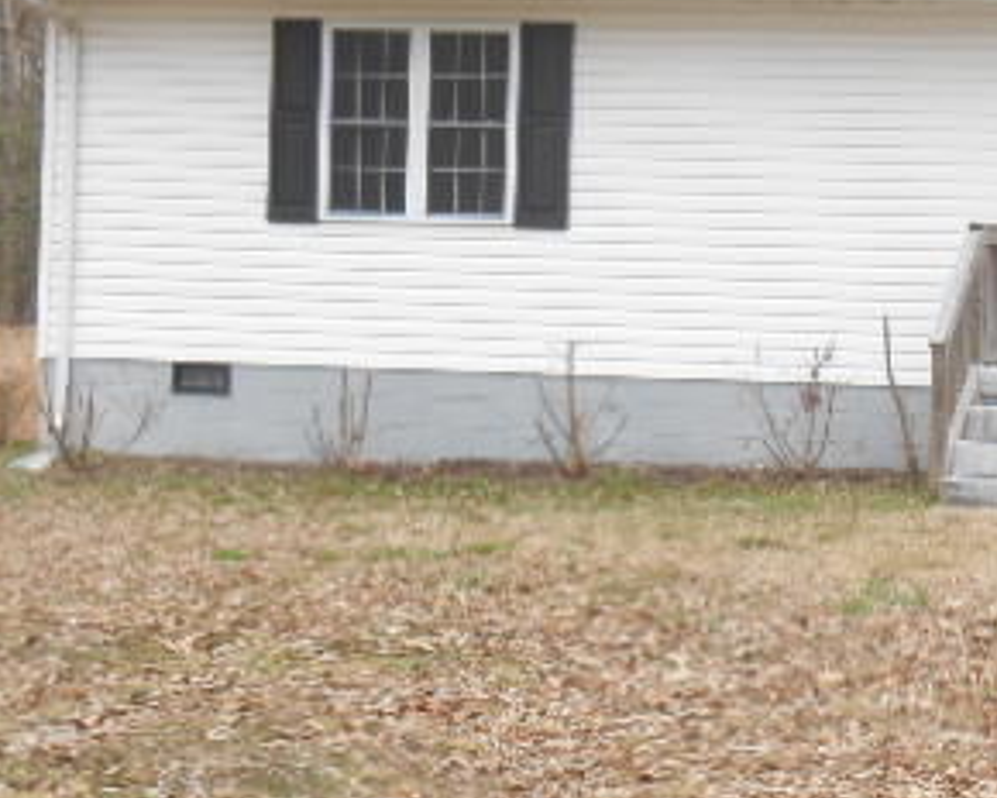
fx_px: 3364
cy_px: 275
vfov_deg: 13.5
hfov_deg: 16.5
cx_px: 983
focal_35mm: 114
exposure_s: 1/30
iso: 80
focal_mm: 9.5
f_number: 4.2
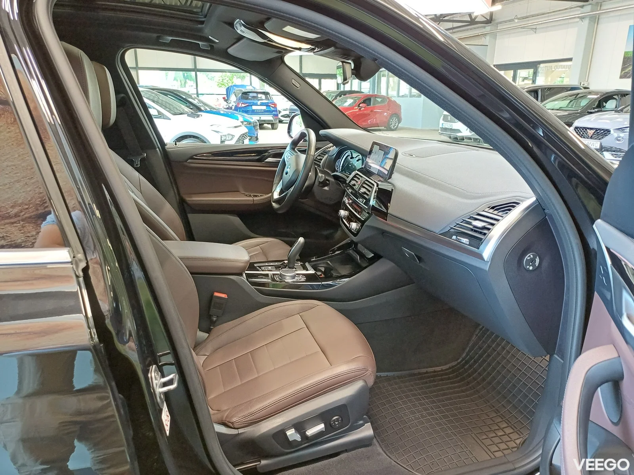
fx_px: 458
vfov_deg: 54.9
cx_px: 317
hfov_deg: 69.4
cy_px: 238
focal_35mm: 25
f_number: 1.8
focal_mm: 4.65
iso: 640
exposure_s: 1/25
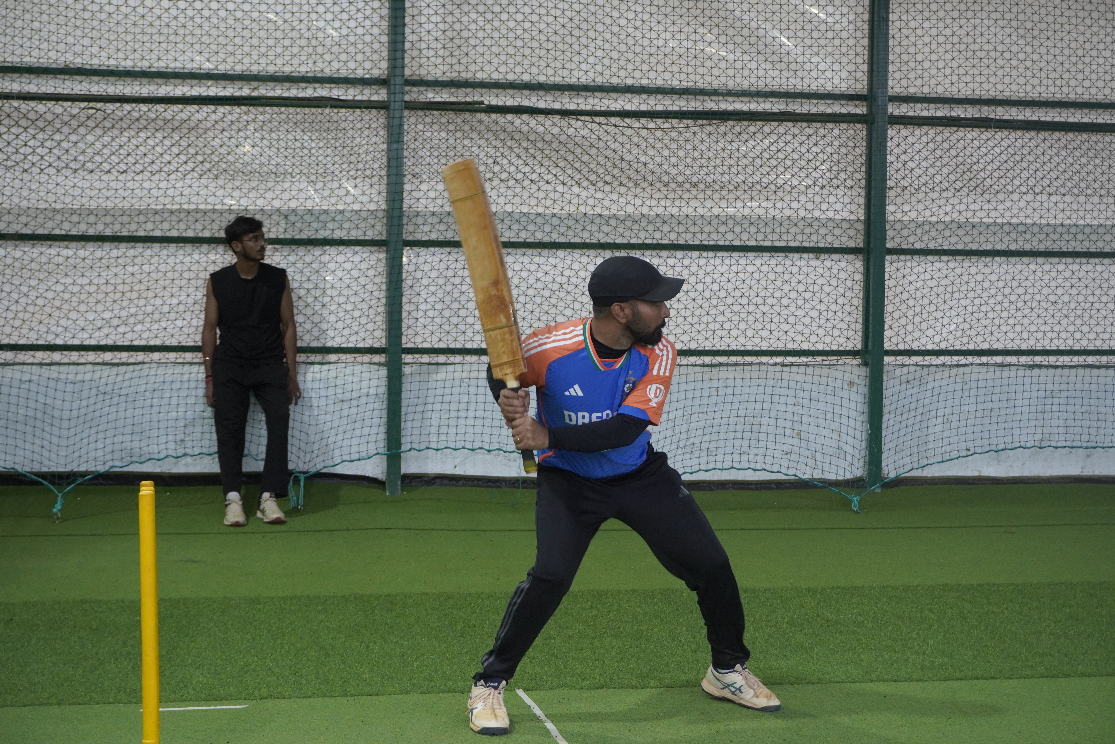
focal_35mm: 63
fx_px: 1952
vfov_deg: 21.6
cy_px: 372
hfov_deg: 31.9
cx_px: 558
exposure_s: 1/200
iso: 1600
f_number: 5.6
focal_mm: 42
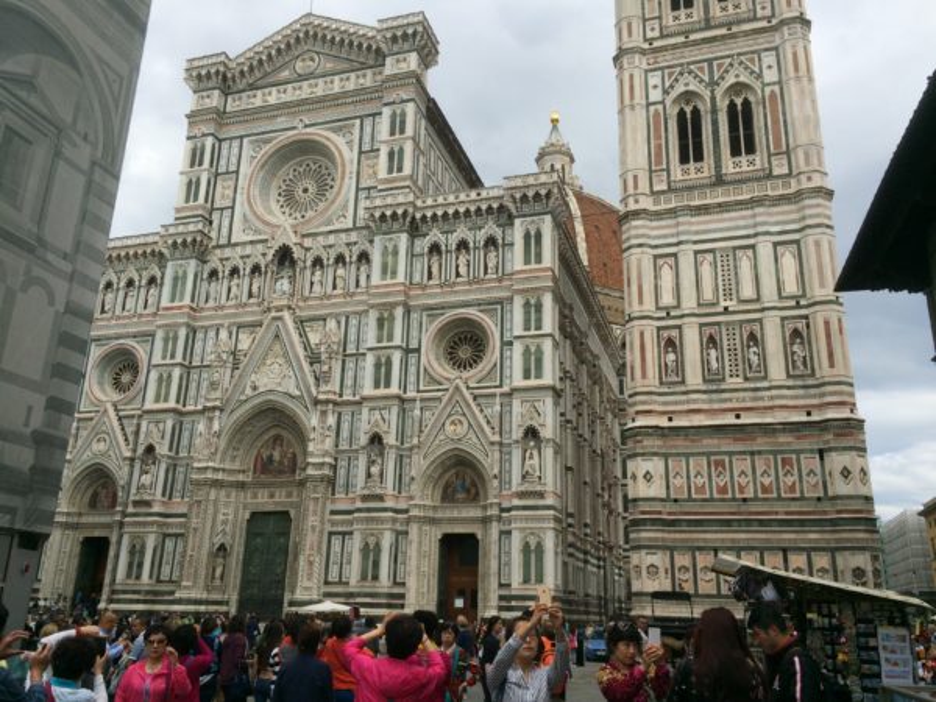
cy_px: 351
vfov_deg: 48.2
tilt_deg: +18.6
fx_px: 784
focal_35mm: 29
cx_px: 468
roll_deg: -0.2
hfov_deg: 61.7
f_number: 2.2
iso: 32
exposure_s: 1/1580
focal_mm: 4.15
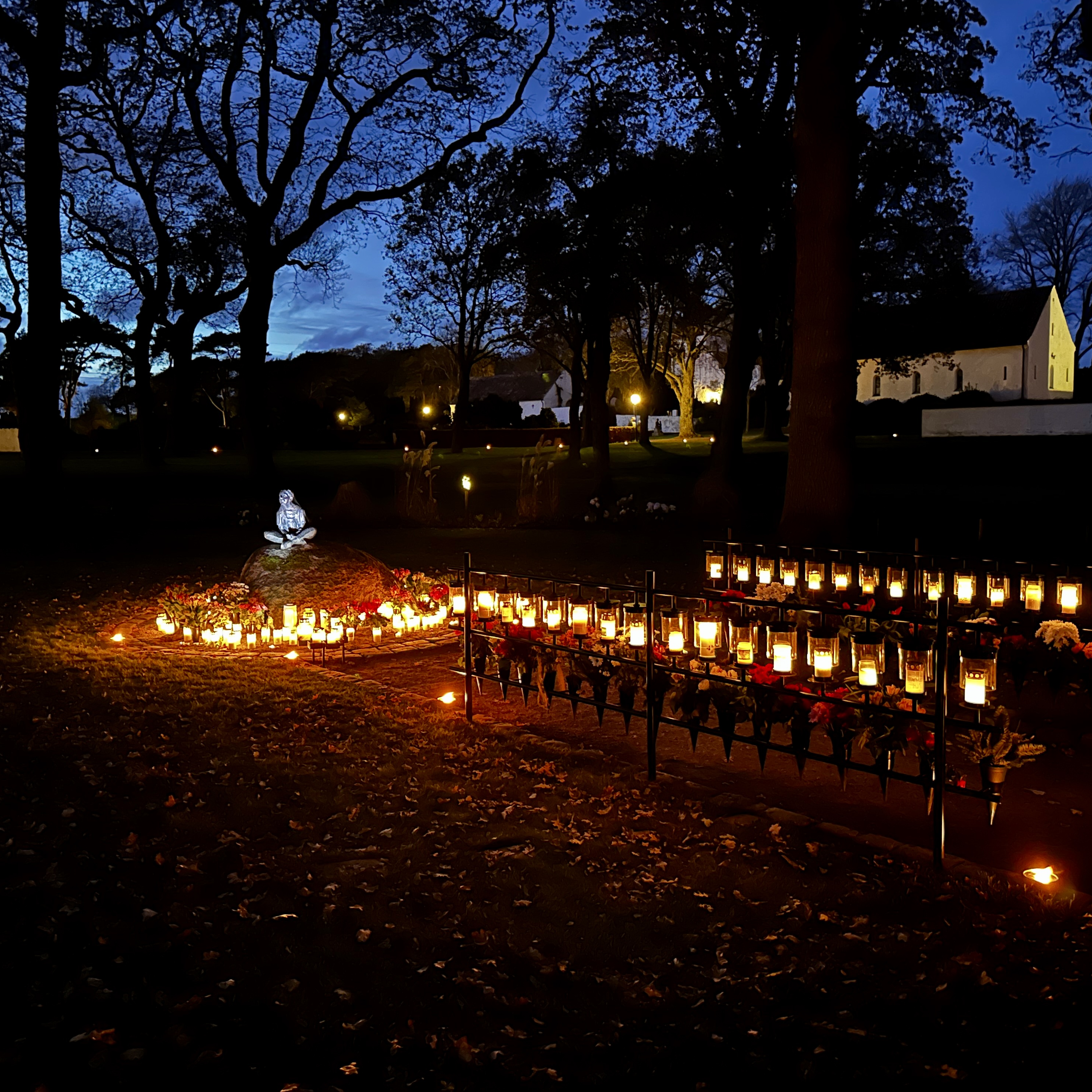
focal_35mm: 29
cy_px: 534
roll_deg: +0.9
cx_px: 497
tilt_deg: -4.8
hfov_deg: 55.5
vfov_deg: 55.6
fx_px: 1035
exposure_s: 1/5
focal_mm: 6.86
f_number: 1.78
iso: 2000
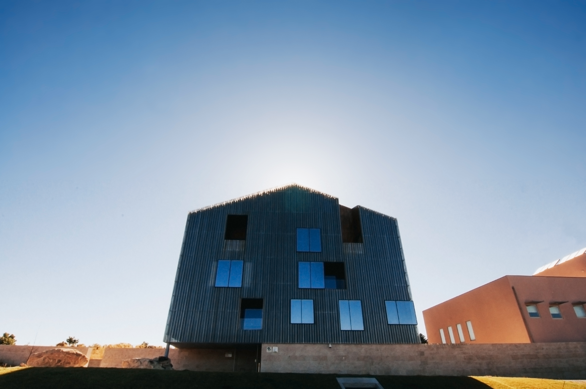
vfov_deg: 67.2
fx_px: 293
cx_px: 293
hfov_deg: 90.1
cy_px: 194
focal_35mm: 18
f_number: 22
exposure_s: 1/60
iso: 320
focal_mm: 12
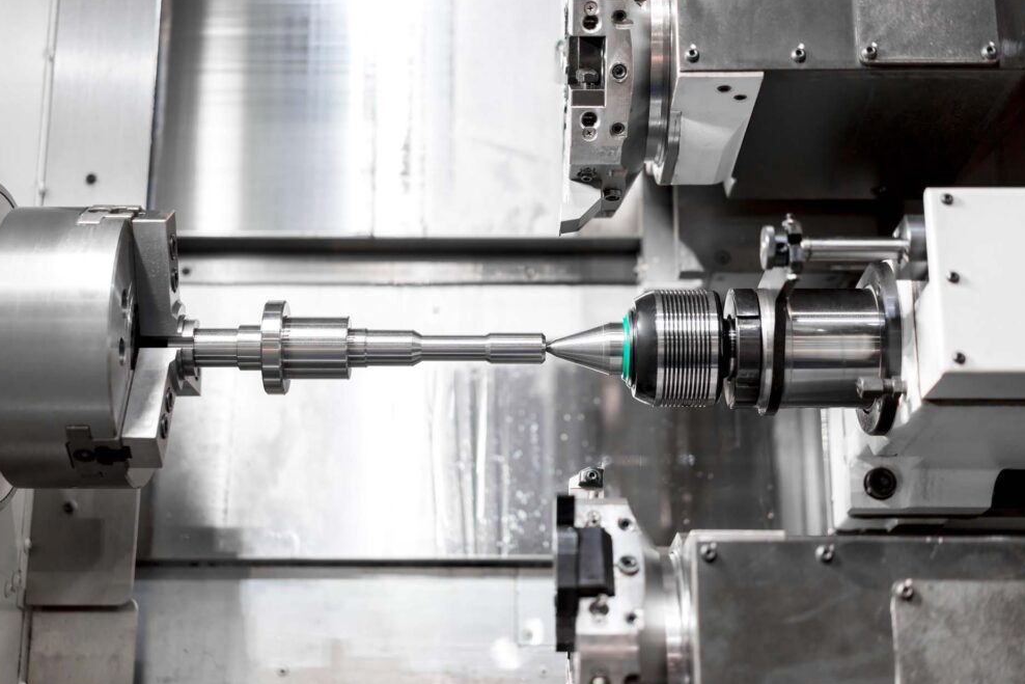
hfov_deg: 35.0
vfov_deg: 23.8
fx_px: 1623
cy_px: 351
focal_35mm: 57
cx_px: 506
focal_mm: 55
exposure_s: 1/100
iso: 100
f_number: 1.8
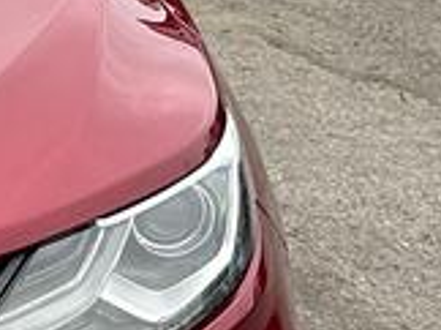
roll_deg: +0.6
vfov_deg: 7.8
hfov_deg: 9.6
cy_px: 120
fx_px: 2417
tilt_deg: -13.1
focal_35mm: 190
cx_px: -495
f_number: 1.78
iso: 80
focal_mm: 6.86
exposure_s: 1/767
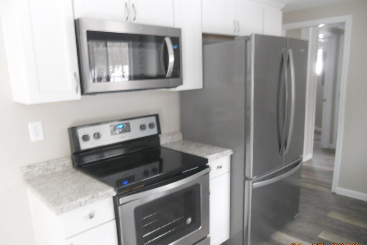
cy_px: 136
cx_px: 185
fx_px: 296
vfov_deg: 44.9
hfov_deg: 63.7
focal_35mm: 29
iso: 400
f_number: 3.2
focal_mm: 4.9
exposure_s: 1/10
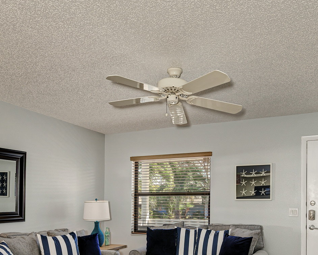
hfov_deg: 51.5
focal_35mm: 35
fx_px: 330
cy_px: 197
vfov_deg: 40.8
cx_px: 168
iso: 100
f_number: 8
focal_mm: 14
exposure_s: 1/20
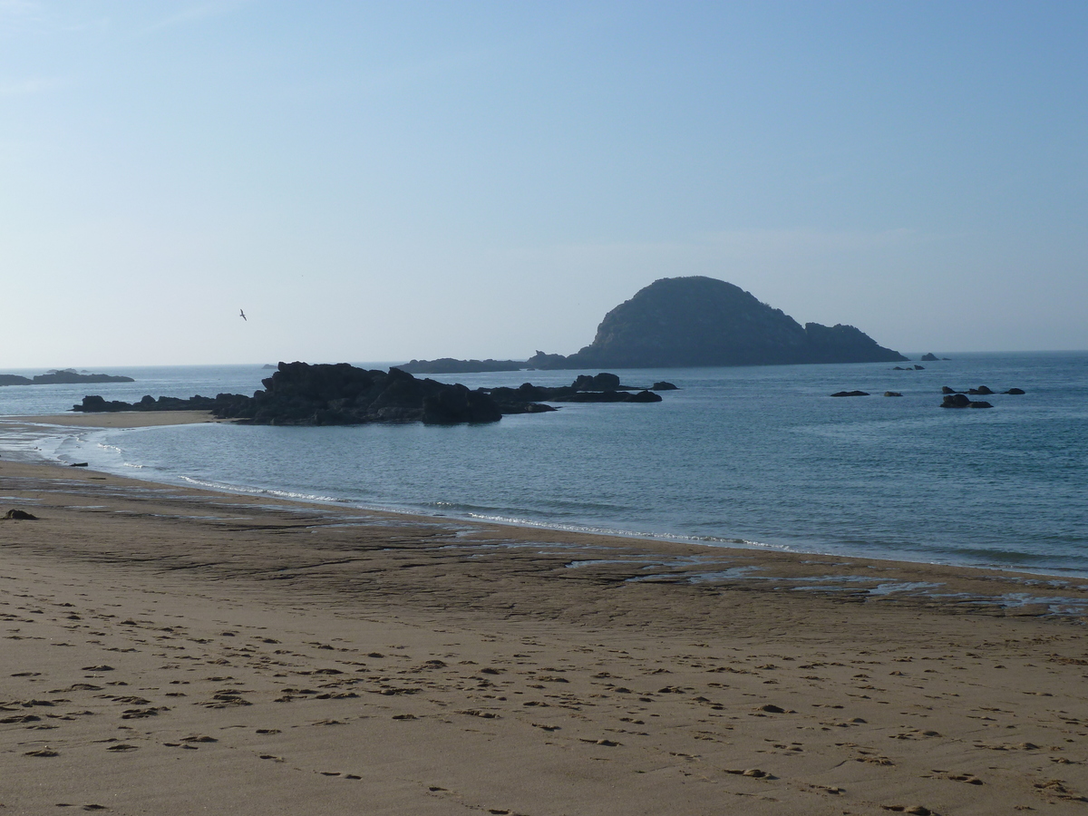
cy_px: 408
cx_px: 544
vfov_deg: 28.0
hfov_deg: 36.8
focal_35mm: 52
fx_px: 1634
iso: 80
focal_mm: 8.5
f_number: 5.6
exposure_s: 1/640
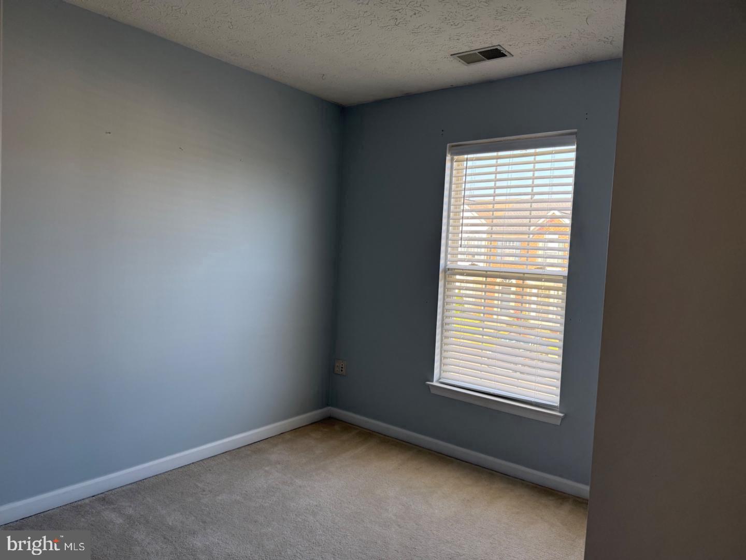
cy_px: 280
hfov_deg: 71.6
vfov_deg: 56.8
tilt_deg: -3.0
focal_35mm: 24
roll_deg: -3.6
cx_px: 373
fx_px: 517
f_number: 1.78
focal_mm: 6.76
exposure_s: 1/193
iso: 125
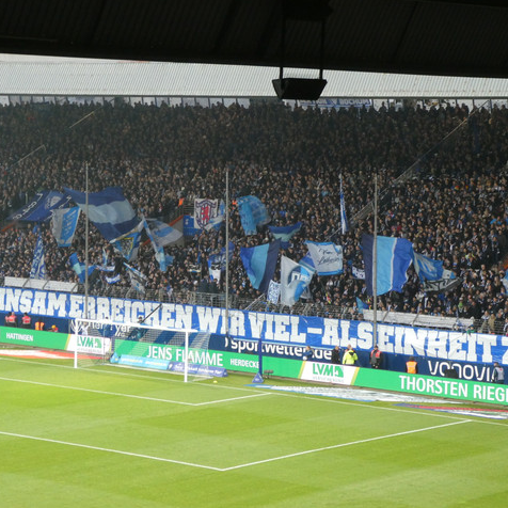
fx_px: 1777
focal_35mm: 107
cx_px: 252
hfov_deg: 16.3
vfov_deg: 16.3
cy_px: 254
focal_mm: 16.1
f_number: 4.9
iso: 500
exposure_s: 1/80
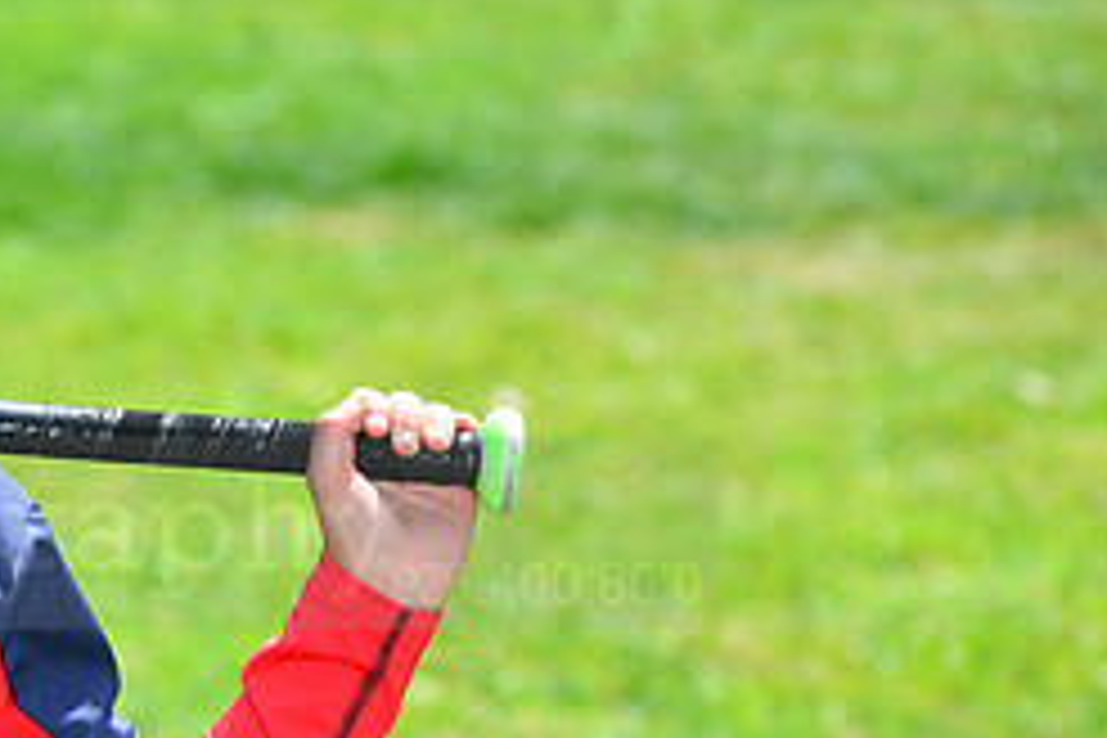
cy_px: 497
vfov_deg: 4.3
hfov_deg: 6.4
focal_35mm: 318
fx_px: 9778
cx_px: -153
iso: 200
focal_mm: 135
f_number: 8
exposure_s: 1/200
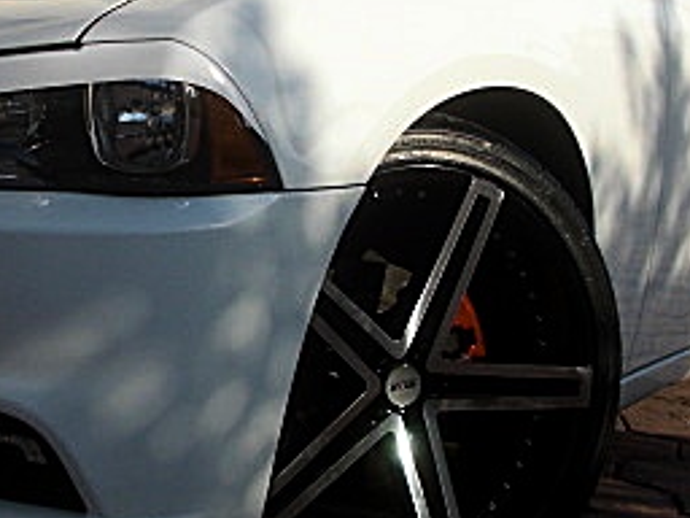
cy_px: 183
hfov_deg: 21.5
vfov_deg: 16.4
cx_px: 146
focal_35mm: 90
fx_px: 1794
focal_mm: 6.3
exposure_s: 1/160
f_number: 7.9
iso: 50
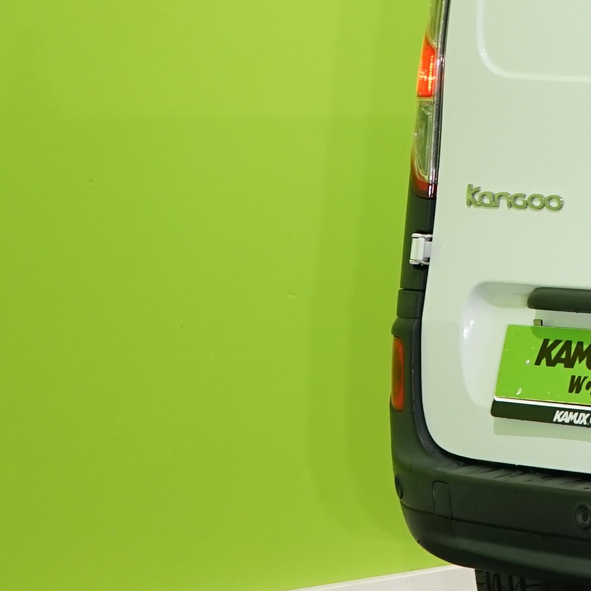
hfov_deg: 10.7
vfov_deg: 11.7
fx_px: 2878
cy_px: 81
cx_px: 1171
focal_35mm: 149
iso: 800
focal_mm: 41
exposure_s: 1/30
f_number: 5.6
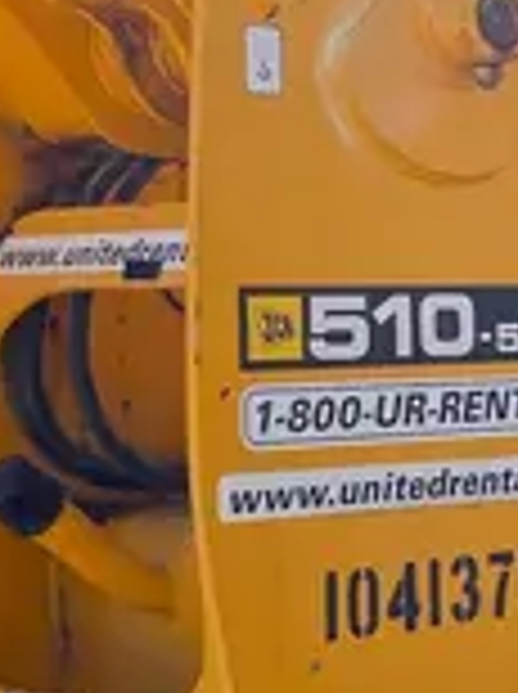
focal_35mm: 124
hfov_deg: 11.0
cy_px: 430
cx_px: 973
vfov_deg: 15.9
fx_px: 2481
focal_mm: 4.25
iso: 32
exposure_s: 1/2625
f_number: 1.8
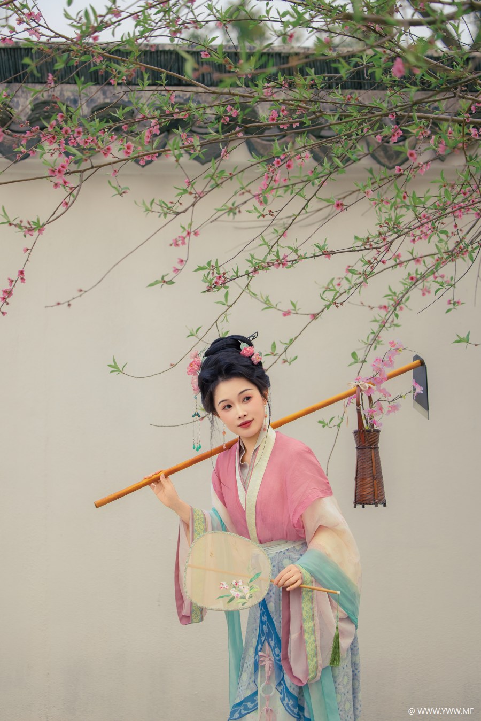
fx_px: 1562
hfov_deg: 17.5
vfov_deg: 26.0
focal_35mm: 78
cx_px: 240
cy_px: 360
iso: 100
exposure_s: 1/200
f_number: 2.8
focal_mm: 79
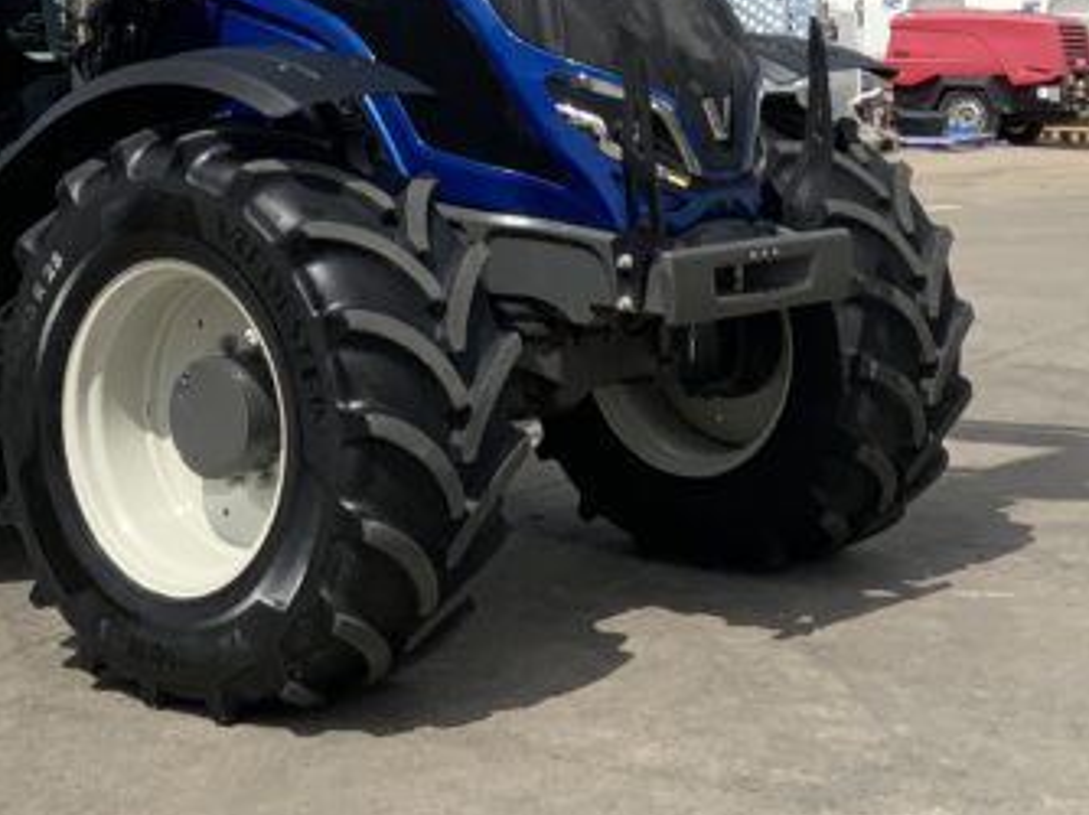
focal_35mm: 89
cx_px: 518
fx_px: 2798
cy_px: -254
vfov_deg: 15.7
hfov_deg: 22.0
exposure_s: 1/3322
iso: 20
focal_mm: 3
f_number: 1.8
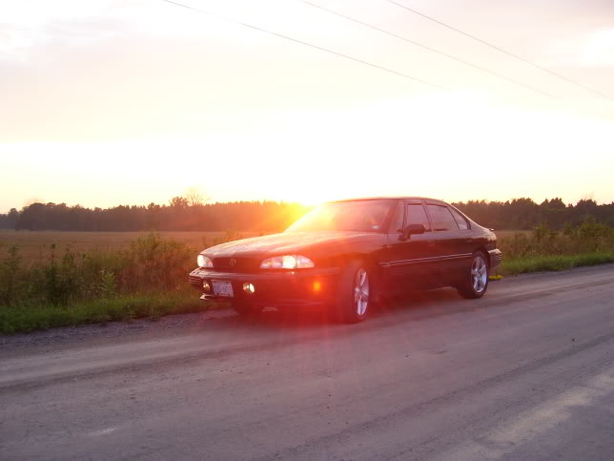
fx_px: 603
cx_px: 307
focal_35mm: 34
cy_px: 230
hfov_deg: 54.0
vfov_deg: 41.8
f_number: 2.7
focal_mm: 5.6
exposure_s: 1/125
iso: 80
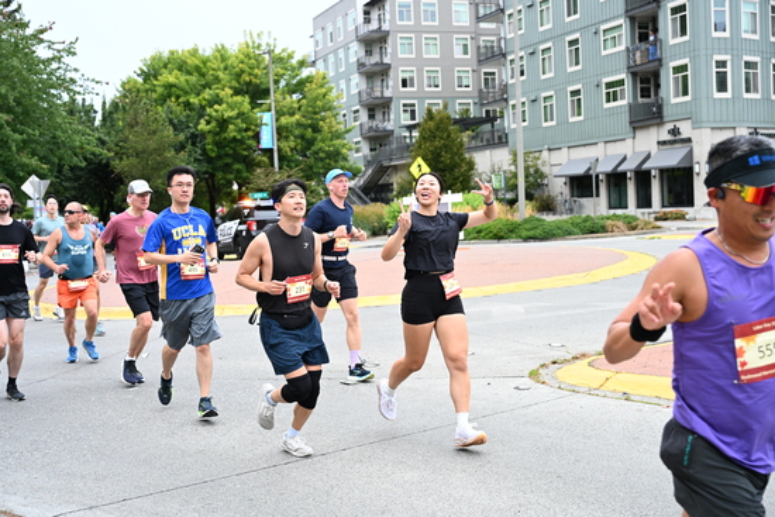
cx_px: 388
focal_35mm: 46
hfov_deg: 42.7
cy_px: 258
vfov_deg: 29.3
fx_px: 990
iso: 2000
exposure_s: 1/800
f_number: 4
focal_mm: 46
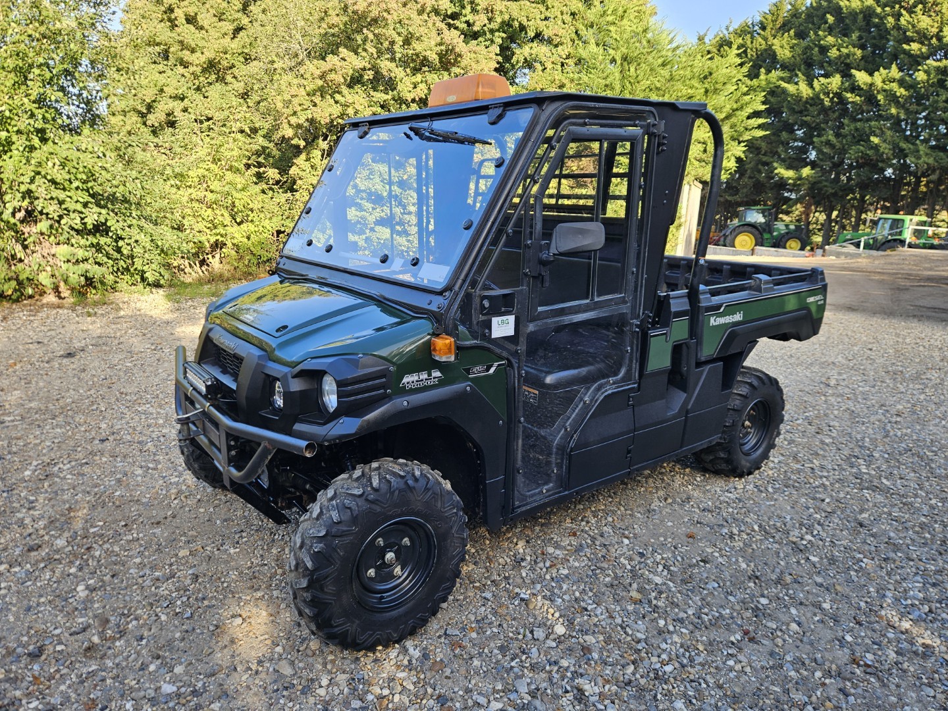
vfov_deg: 58.9
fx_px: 630
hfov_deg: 73.9
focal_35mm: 23
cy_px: 356
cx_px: 474
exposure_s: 1/207
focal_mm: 5.4
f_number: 1.8
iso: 25
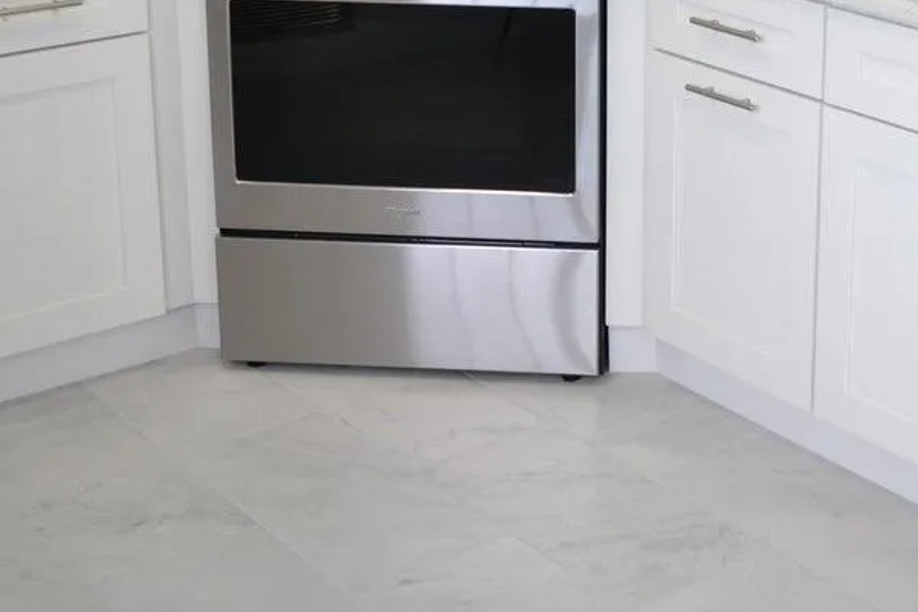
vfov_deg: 19.1
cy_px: -32
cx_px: 721
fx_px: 1760
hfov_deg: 28.7
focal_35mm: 69
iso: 400
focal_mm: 18
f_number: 4.5
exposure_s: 1/80
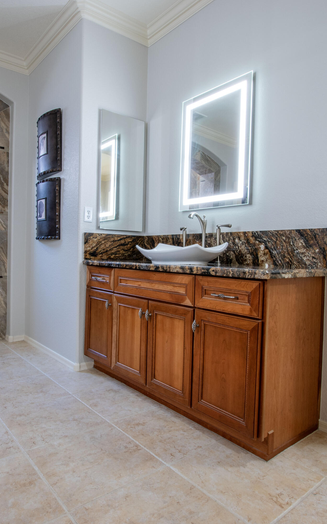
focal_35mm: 23
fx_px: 328
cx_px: 141
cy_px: 263
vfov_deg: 77.2
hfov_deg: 52.8
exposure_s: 1.3
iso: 100
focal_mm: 10
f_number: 11
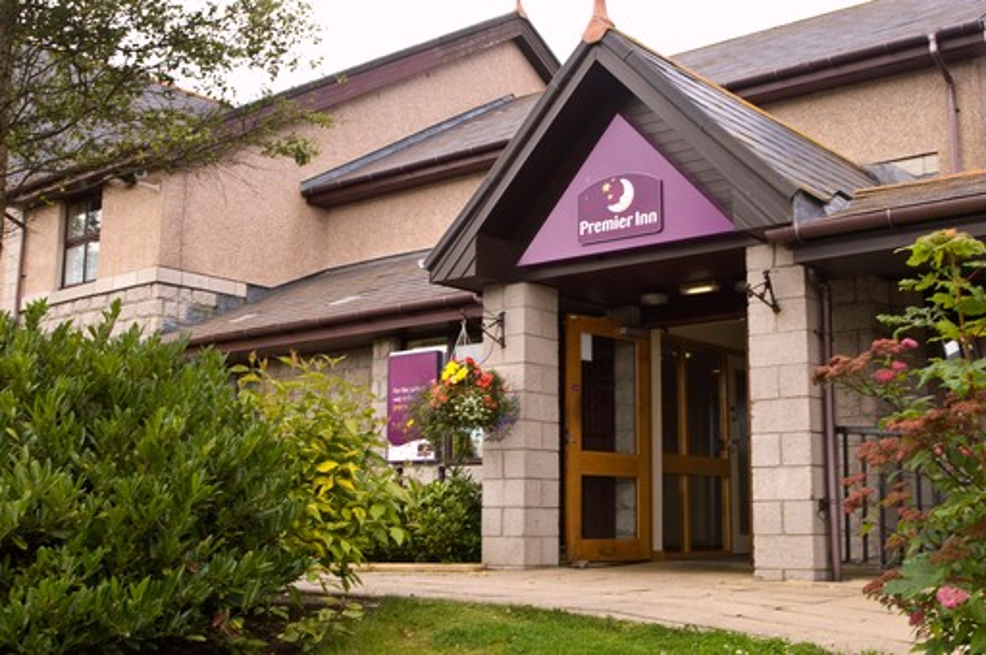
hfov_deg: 46.5
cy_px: 328
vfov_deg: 31.8
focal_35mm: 42
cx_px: 493
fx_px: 1149
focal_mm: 28
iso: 200
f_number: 10
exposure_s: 1/40
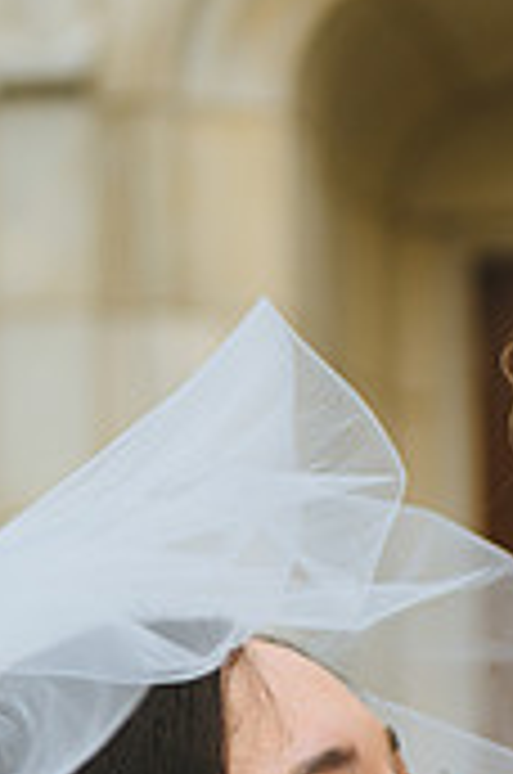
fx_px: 3648
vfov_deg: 11.9
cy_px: 922
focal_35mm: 170
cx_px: 551
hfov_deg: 8.0
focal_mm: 65
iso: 250
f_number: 4
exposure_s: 1/1000
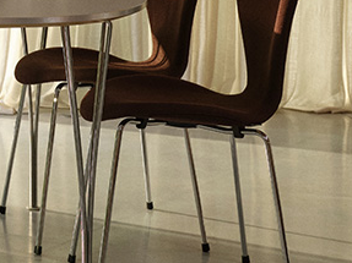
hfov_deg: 13.5
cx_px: -173
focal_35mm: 138
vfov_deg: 10.3
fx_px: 1403
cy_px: -153
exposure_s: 1/15
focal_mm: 41.8
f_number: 8
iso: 800
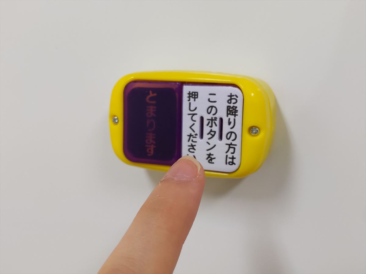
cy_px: 137
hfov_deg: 67.3
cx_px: 183
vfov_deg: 53.1
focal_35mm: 26
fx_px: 275
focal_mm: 4.44
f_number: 1.8
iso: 121
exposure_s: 1/120
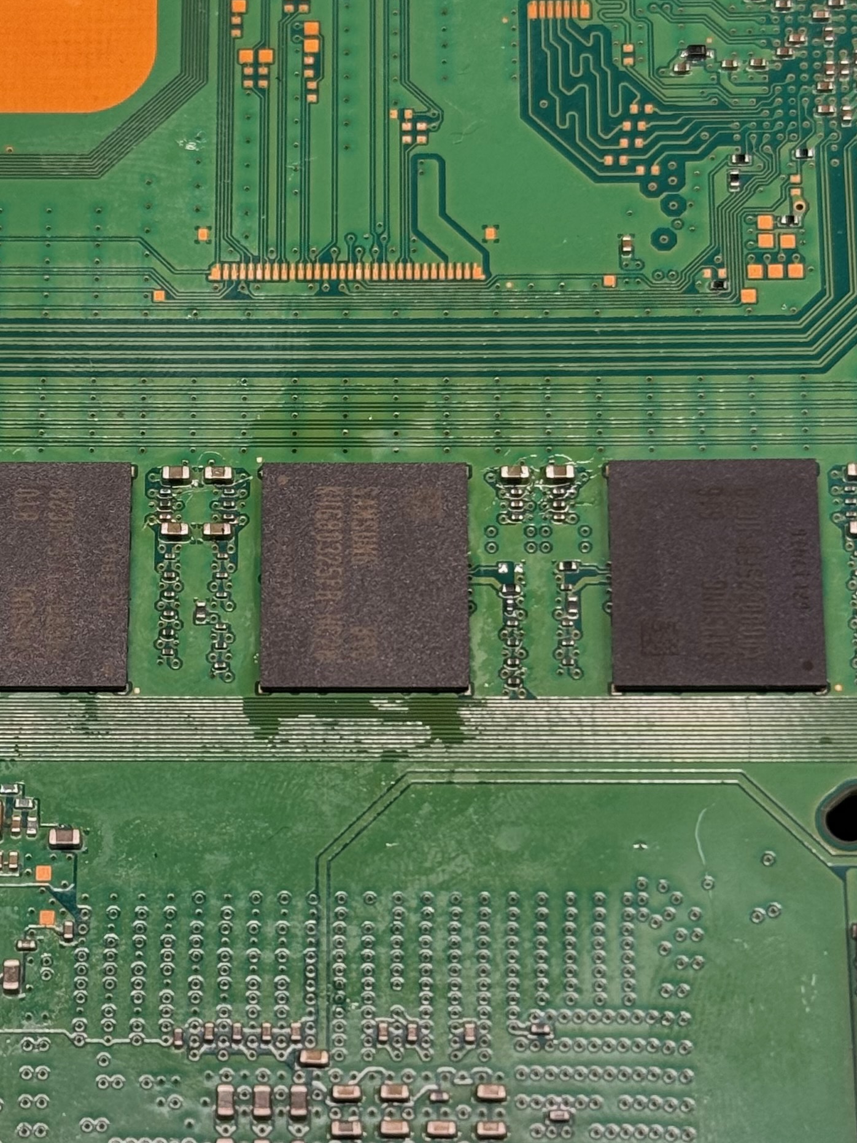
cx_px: 231
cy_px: 537
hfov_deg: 14.2
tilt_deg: -67.0
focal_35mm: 104
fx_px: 3433
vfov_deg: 18.9
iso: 80
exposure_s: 1/121
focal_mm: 6.76
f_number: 1.78
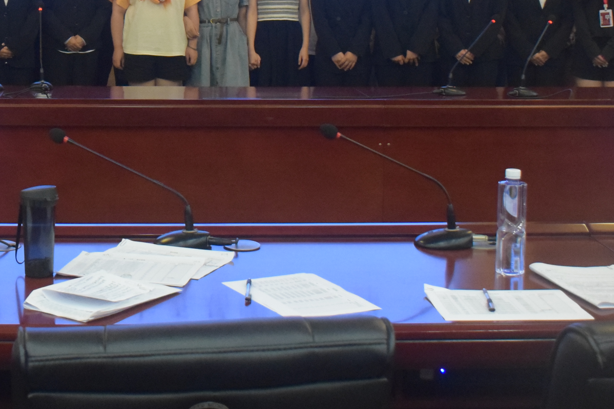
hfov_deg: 25.8
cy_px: -1
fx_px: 1313
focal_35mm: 77
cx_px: 104
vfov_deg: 17.3
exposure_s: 1/80
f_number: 5.6
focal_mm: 20
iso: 3200
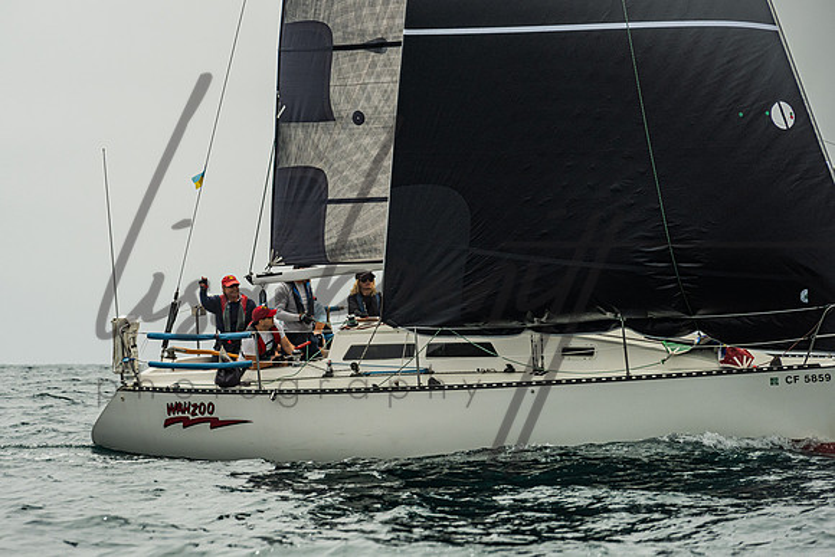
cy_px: 259
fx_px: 6234
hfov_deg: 7.7
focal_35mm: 269
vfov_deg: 5.1
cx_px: 284
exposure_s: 1/1600
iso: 400
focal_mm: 200
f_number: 6.3
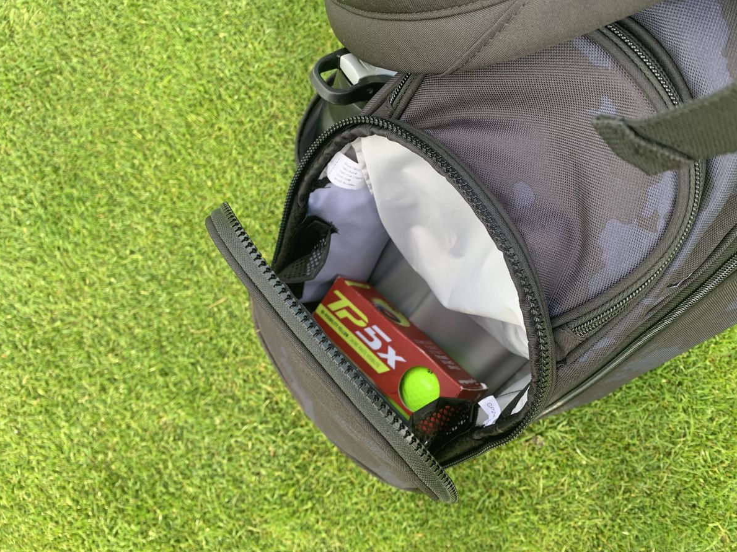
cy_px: 268
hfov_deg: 63.4
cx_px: 391
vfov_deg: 49.7
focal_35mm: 28
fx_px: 596
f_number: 1.8
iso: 32
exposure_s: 1/121
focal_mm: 4.25
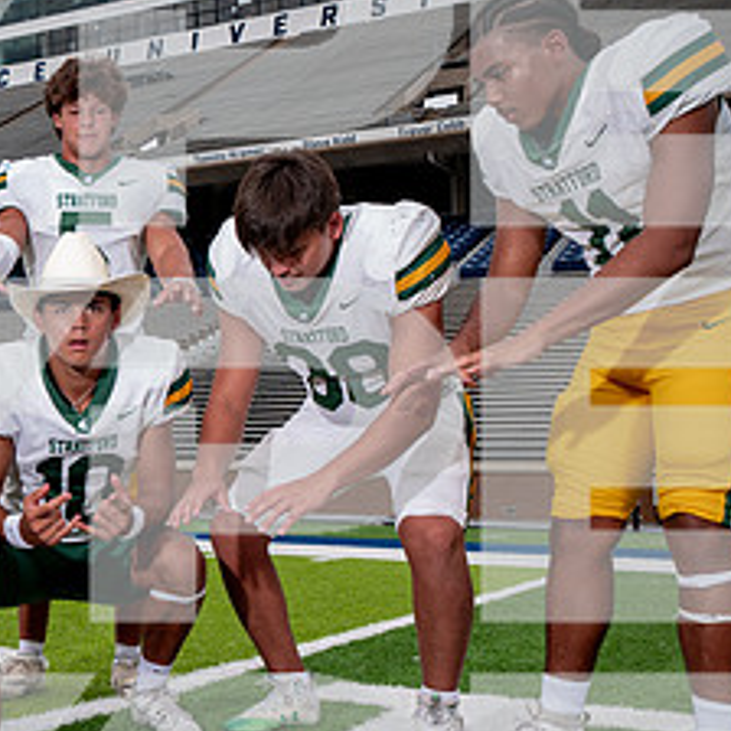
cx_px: 26
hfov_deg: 29.8
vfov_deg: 31.5
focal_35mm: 54
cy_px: 452
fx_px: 1290
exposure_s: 1/200
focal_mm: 24
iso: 80
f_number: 7.1
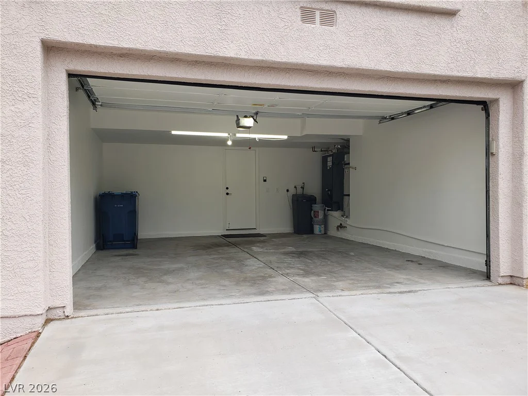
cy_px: 198
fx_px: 397
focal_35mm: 26
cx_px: 264
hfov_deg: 67.3
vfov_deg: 53.1
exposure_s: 1/175
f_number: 2.4
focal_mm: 4.3
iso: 50
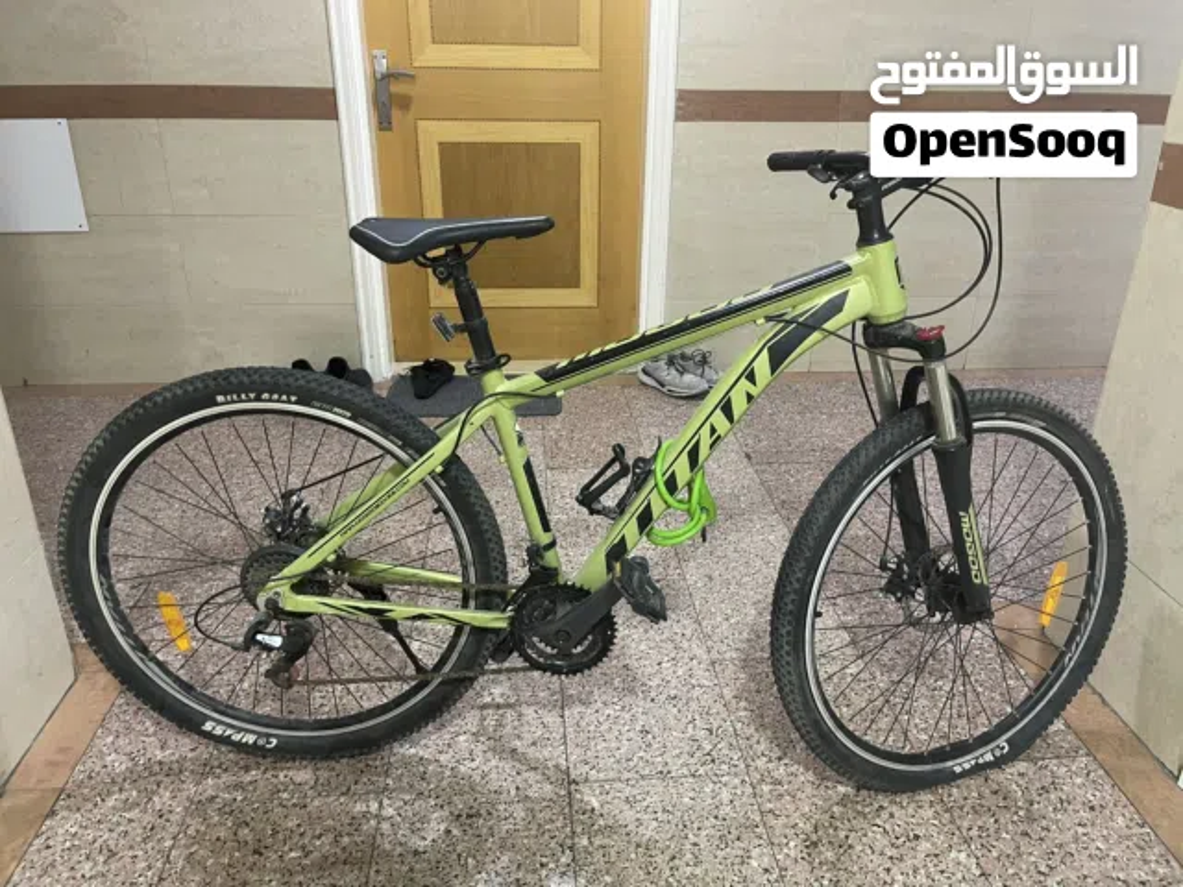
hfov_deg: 69.4
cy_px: 444
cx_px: 592
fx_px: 854
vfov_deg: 54.9
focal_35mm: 25
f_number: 1.6
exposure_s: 1/33
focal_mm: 5.1
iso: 500
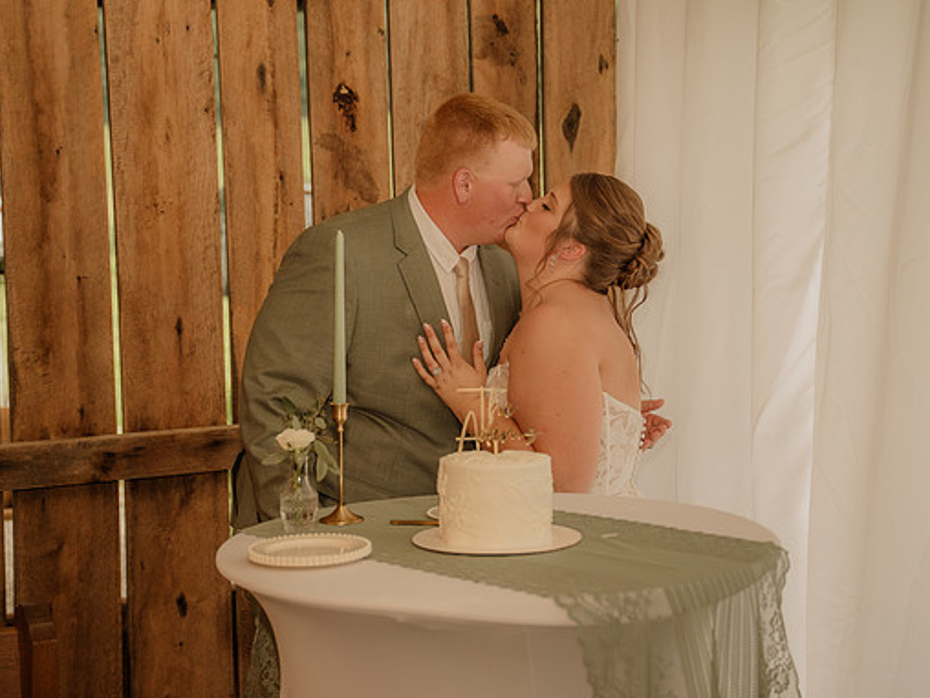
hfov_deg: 29.4
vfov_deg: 22.2
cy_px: 301
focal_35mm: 66
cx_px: 454
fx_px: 1773
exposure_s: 1/200
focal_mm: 53
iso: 500
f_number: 3.2
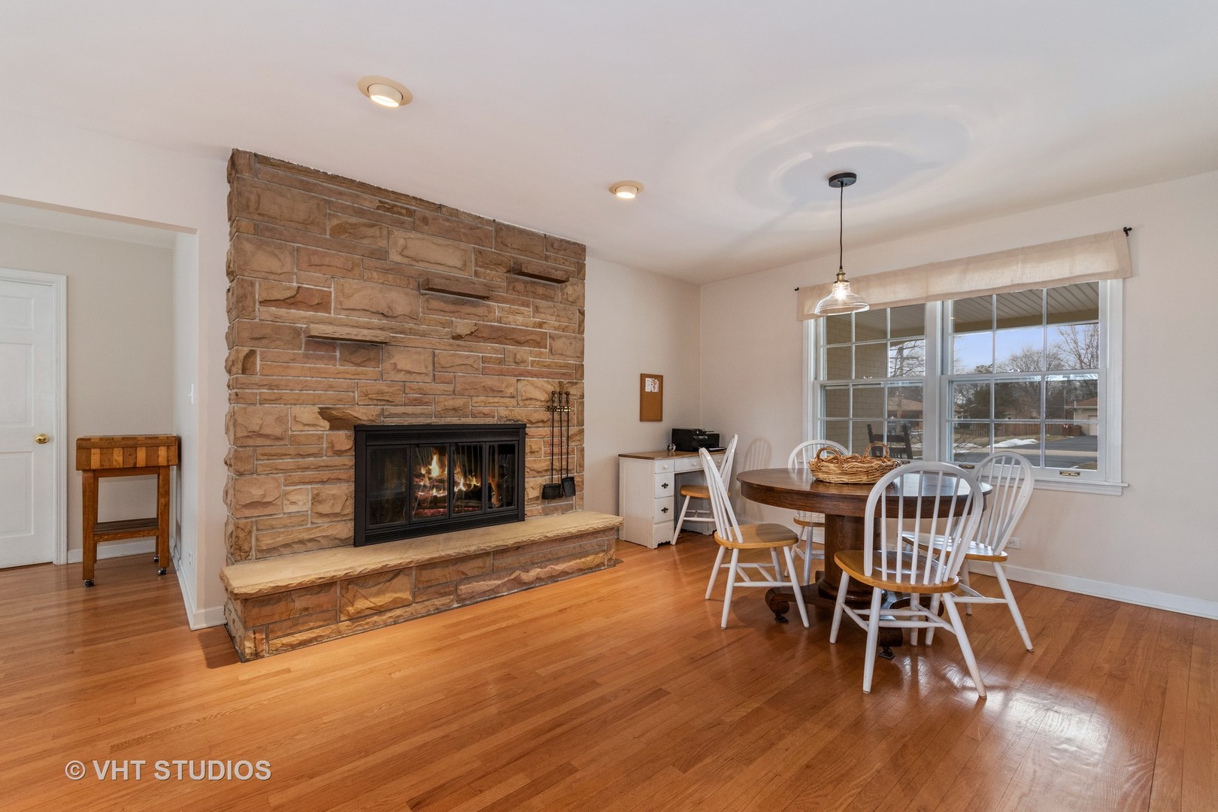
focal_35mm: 15
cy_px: 406
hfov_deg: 100.4
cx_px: 609
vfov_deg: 77.3
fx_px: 507
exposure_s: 1/10
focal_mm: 10
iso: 200
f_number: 9
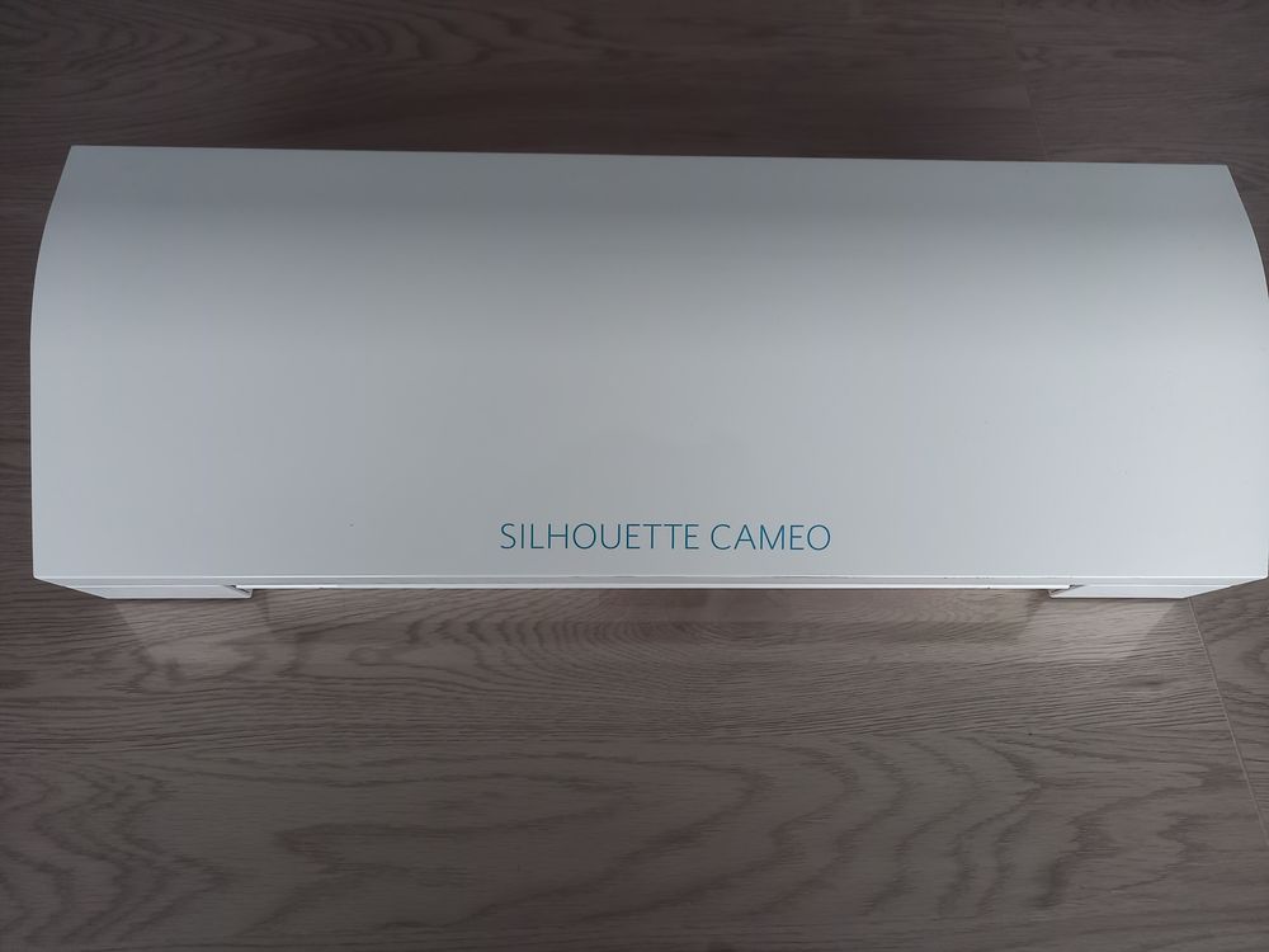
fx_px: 916
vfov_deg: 54.9
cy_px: 476
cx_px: 634
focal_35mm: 25
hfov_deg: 69.4
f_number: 1.8
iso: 500
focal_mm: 4.65
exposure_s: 1/25
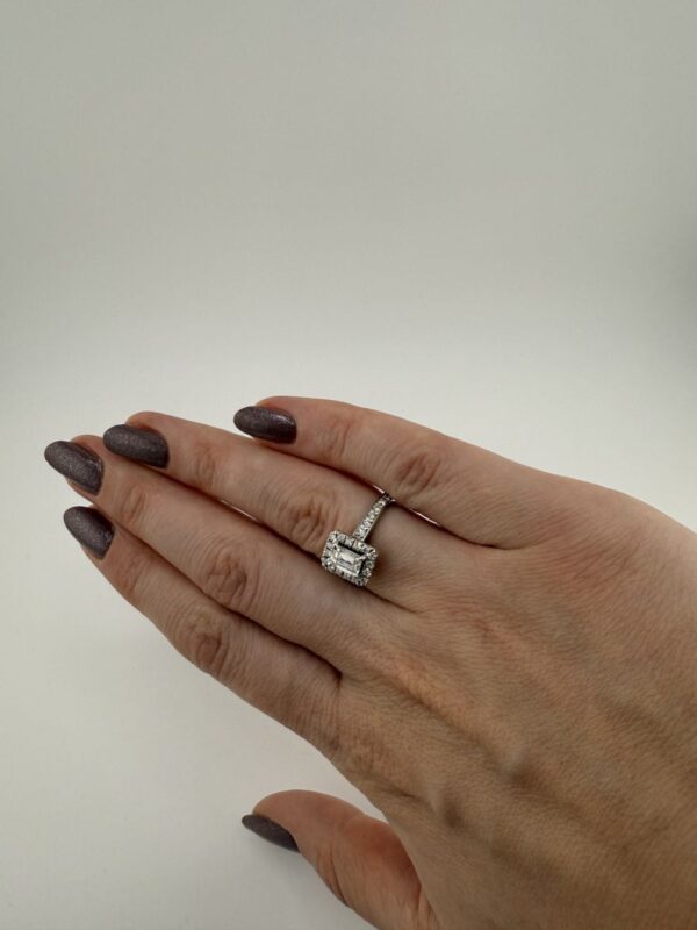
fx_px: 671
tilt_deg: -43.8
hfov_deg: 54.9
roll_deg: -2.6
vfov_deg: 69.4
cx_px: 348
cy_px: 465
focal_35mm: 25
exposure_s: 1/1527
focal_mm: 2.22
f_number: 2.2
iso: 40
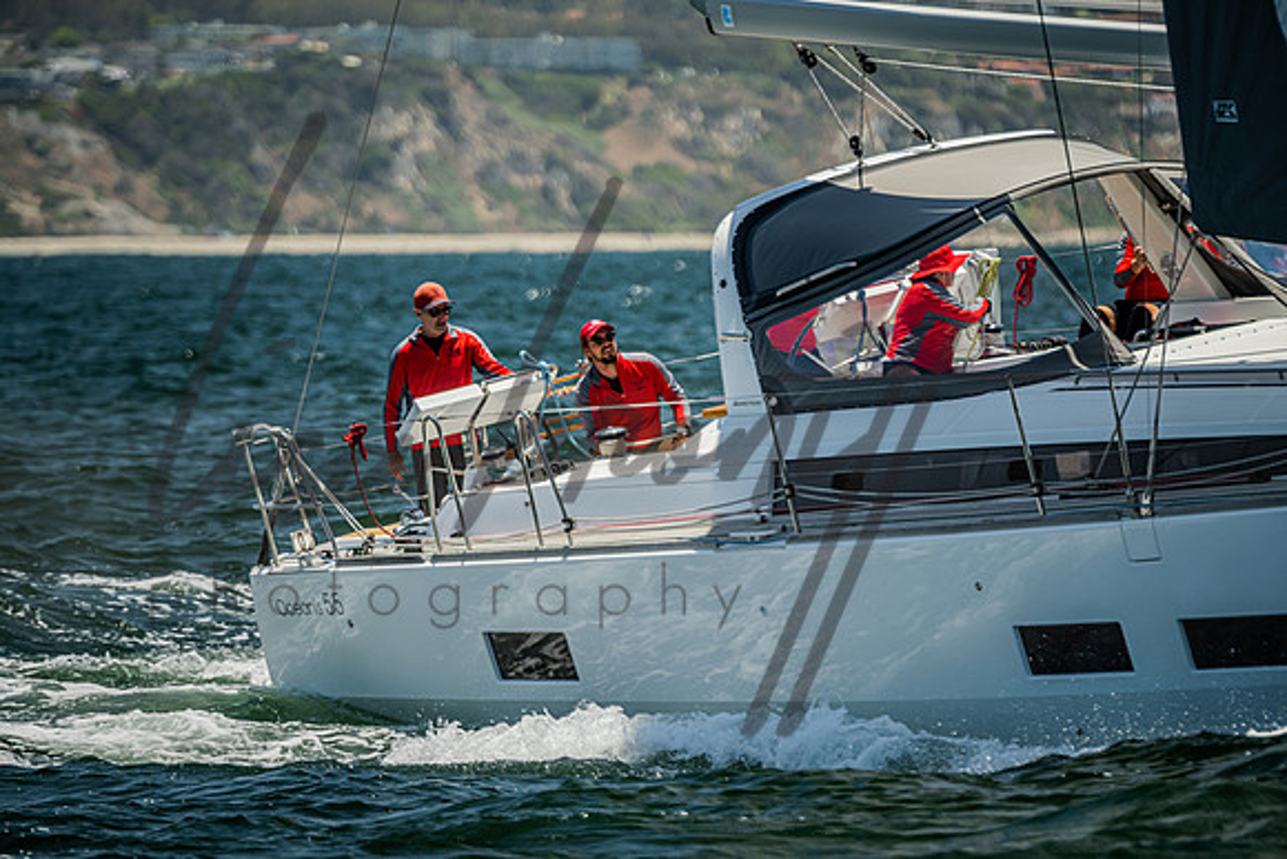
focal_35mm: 413
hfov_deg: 5.0
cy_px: 430
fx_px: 14772
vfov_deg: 3.3
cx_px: 632
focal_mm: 400
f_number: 5.6
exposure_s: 1/640
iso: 320
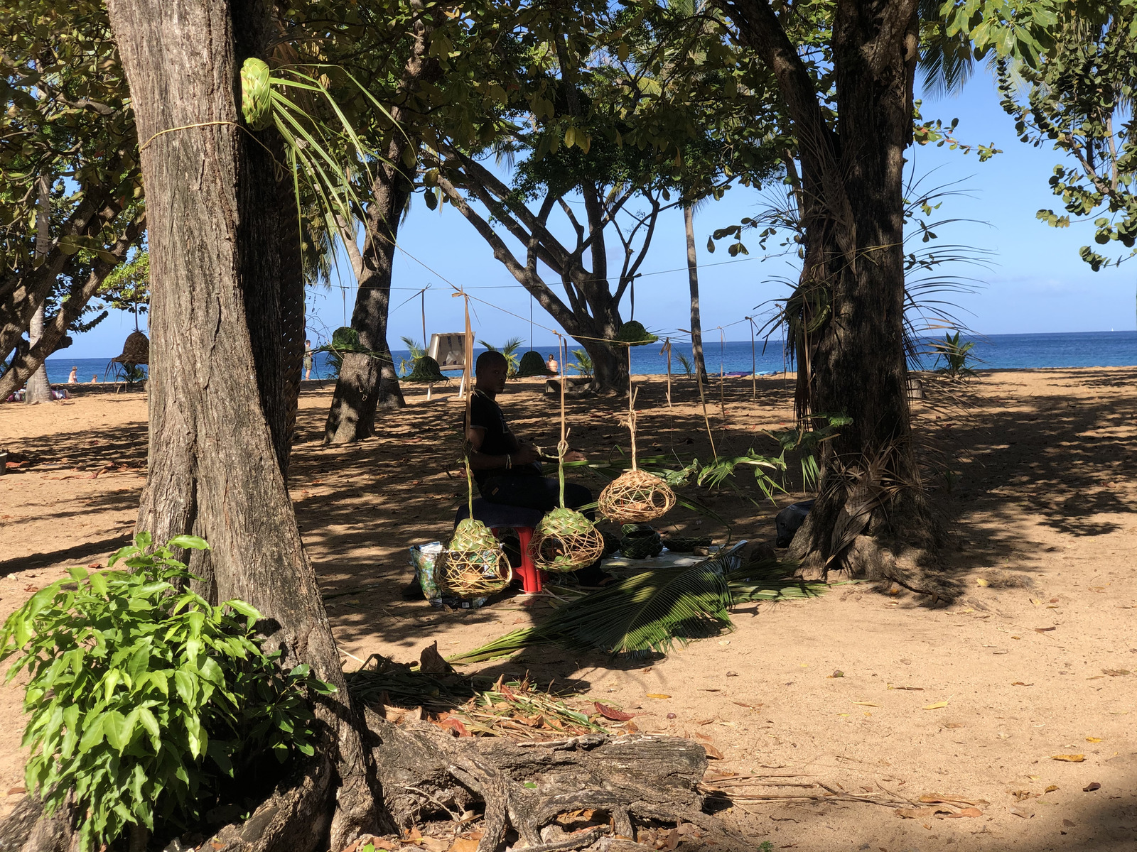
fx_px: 1708
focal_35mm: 52
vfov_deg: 28.0
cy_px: 426
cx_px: 568
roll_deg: +2.1
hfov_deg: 36.8
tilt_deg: -2.5
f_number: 2.4
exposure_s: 1/649
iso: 16
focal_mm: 6
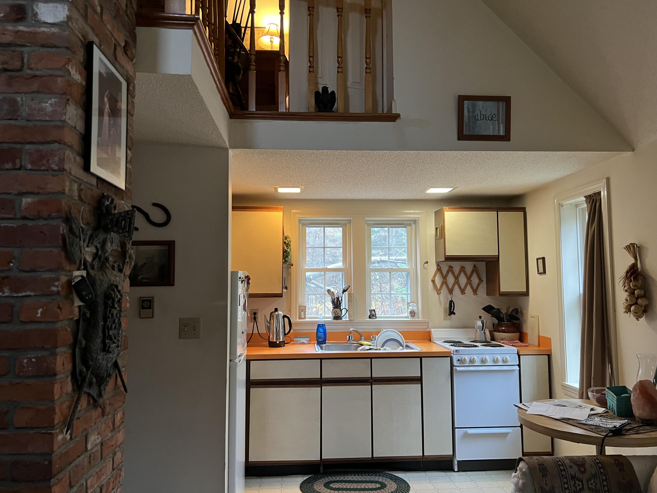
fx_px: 493
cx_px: 328
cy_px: 246
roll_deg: +0.7
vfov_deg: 53.1
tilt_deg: +3.9
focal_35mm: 26
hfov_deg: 67.3
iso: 400
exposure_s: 1/60
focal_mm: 5.7
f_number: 1.5
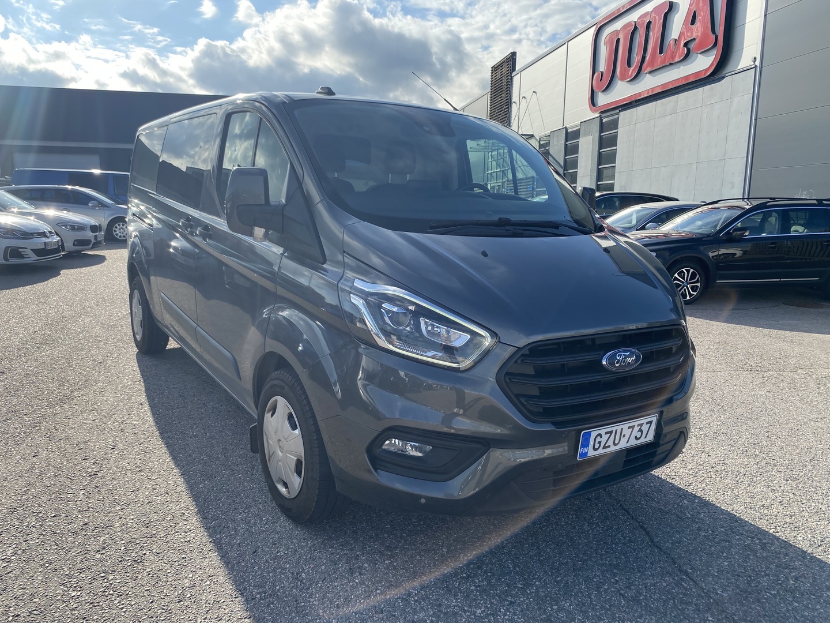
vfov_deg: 53.1
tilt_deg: -10.9
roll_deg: -0.5
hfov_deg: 67.3
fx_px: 623
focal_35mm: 26
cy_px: 312
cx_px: 415
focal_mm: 4.25
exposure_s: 1/1961
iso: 32
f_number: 1.8
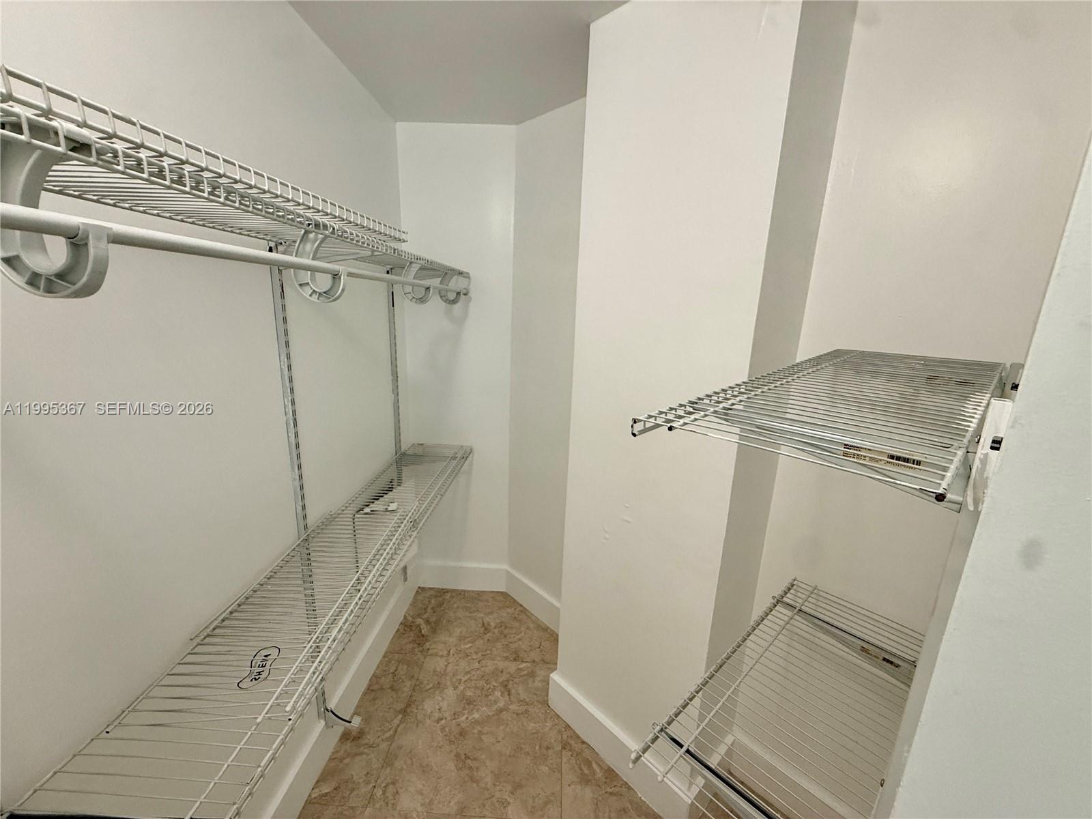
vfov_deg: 85.7
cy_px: 410
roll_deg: -2.1
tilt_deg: -12.7
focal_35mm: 14
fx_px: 442
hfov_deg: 102.1
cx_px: 546
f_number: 2.2
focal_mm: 2.22
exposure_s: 1/60
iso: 200
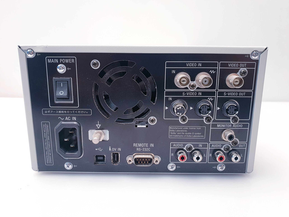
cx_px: 144
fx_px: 217
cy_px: 108
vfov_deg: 53.1
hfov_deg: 67.3
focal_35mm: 26
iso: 125
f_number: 2.4
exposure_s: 1/50
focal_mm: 4.3
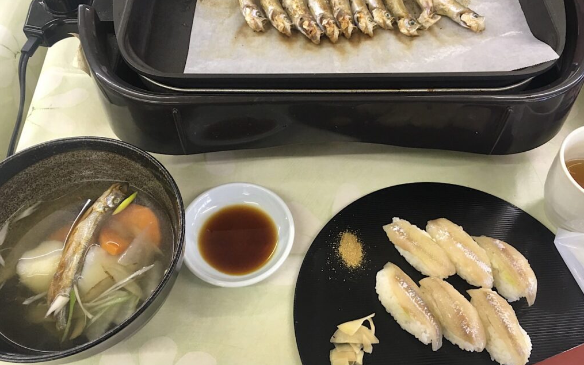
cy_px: 178
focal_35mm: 31
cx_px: 293
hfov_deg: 61.2
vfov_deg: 40.6
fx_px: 494
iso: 80
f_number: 2.2
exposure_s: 1/30
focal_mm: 4.15
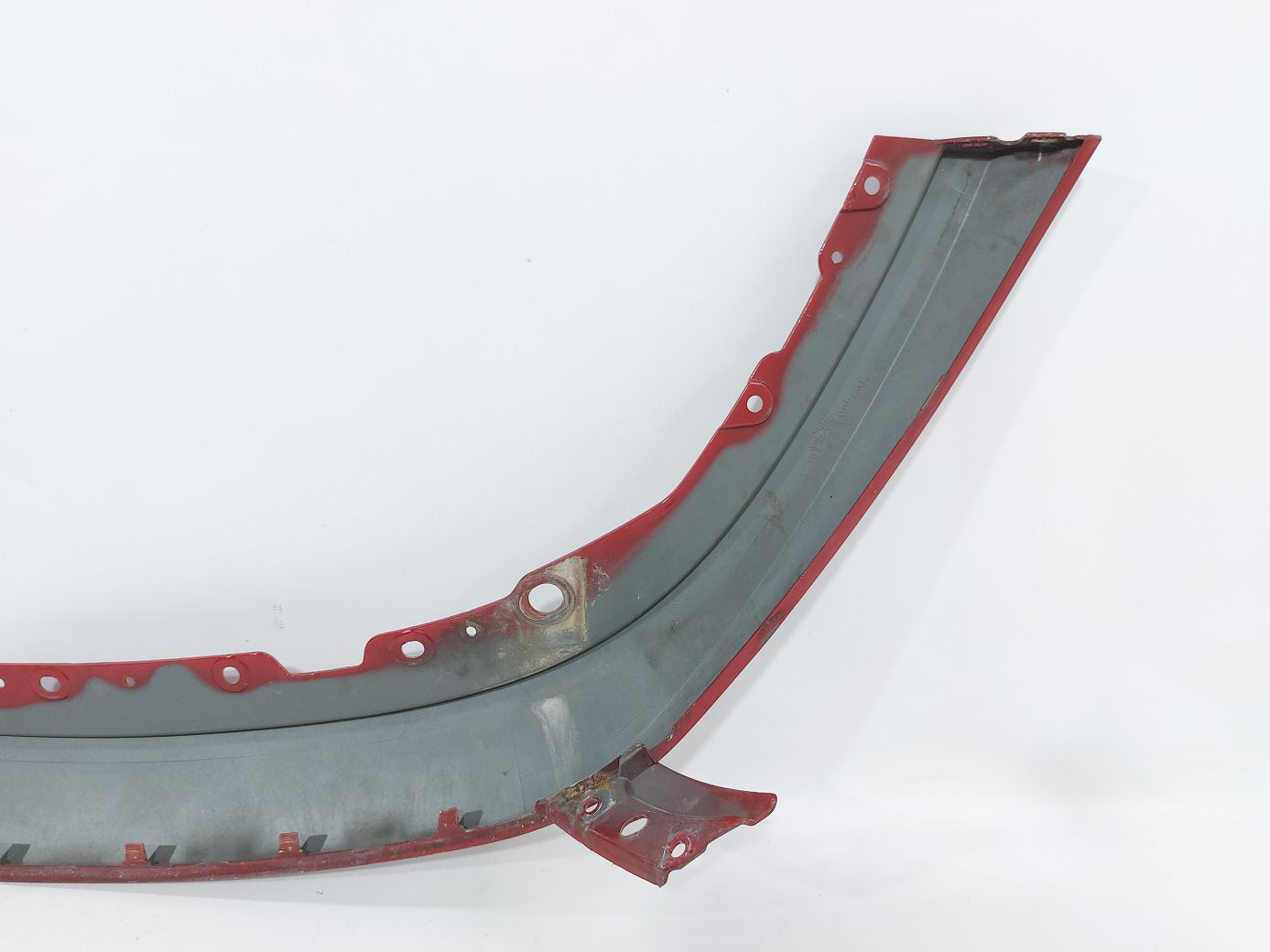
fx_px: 880
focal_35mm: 24
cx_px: 635
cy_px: 476
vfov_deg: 56.8
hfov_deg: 71.6
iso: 64
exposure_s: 1/50
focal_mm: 5.23
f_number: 1.8
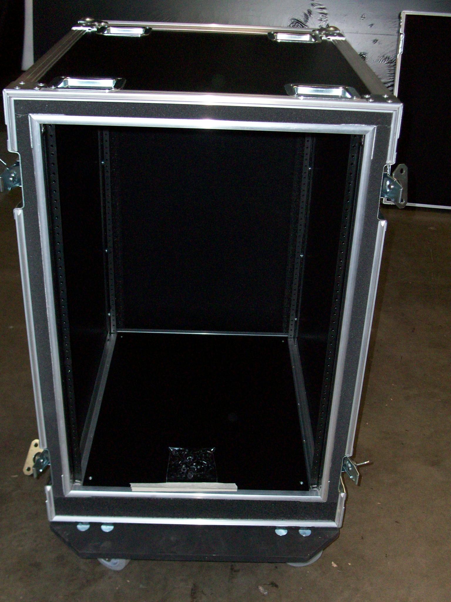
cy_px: 301
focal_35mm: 42
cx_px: 226
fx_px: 730
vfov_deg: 44.8
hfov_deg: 34.3
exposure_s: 1/46
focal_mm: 7.1
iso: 160
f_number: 3.2
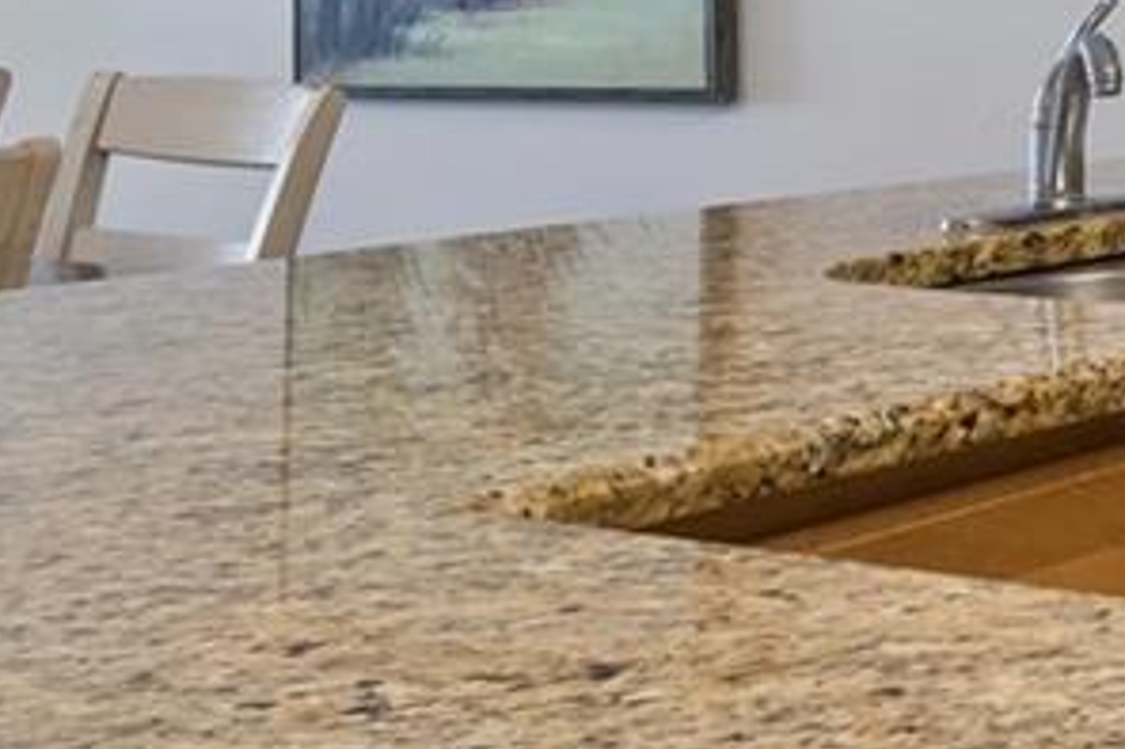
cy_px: -213
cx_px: 1976
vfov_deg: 16.0
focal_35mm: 81
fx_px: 2530
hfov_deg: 19.4
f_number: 7.1
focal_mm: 10
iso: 100
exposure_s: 1/10
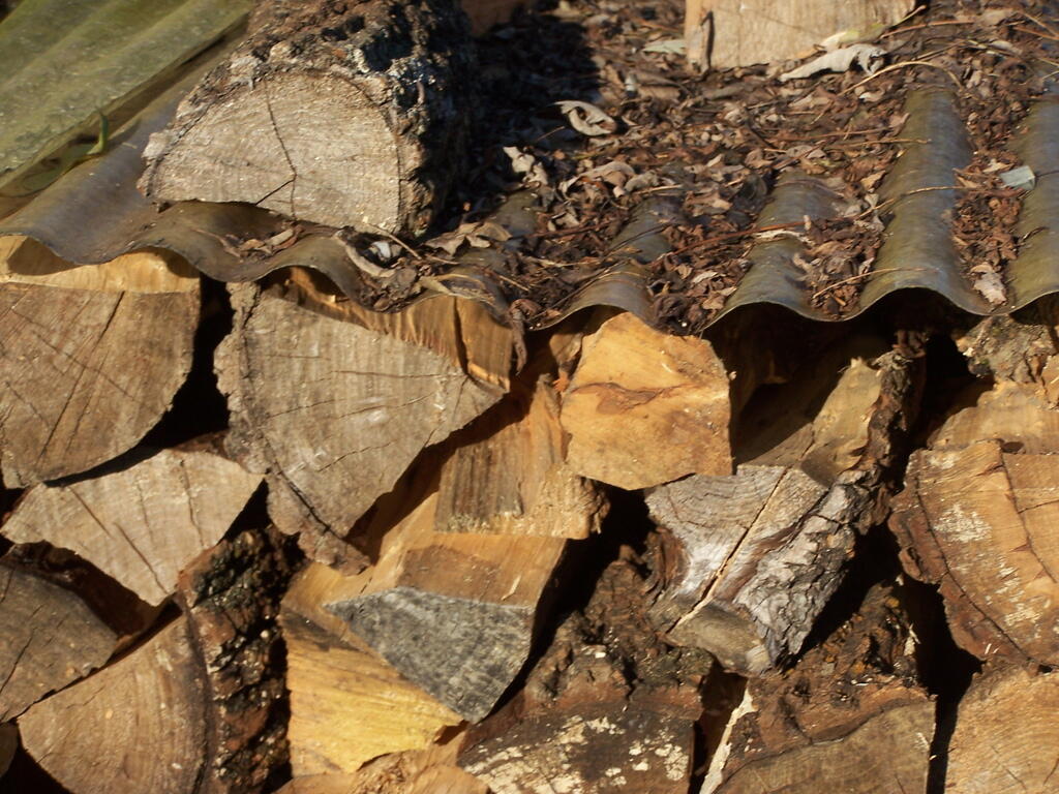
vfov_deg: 14.1
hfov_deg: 18.7
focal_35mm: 105
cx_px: 530
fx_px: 3212
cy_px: 397
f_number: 3.2
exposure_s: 1/200
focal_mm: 17.5
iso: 80
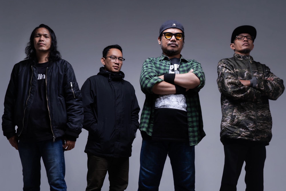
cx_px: 143
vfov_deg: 35.9
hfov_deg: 51.9
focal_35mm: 37
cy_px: 96
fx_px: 294
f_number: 10
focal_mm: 37
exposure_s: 1/125
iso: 125
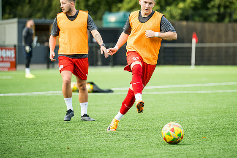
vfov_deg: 5.9
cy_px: 70
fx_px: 1527
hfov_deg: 8.9
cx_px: 128
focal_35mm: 232
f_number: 2.8
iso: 400
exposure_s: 1/800
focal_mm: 165
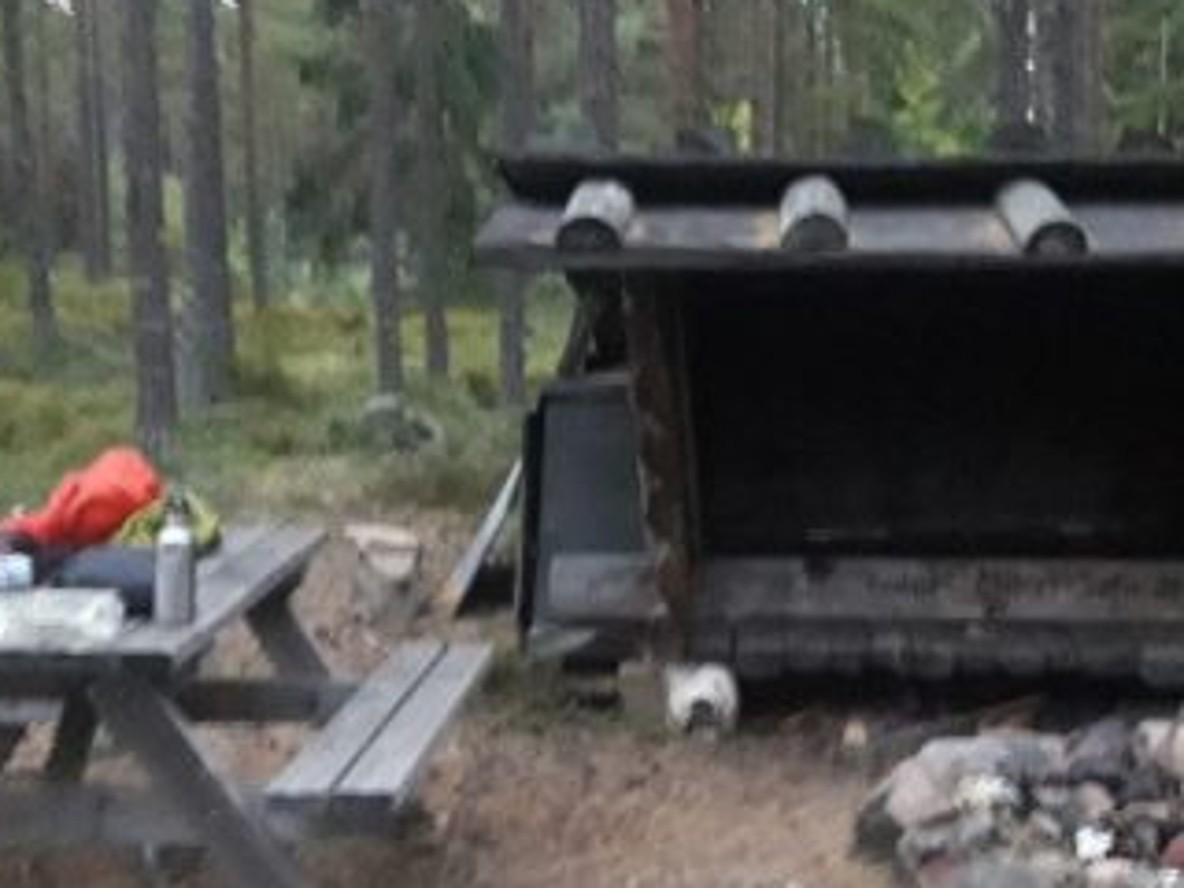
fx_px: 1915
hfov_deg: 34.2
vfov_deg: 26.1
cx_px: 714
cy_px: 485
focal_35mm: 56
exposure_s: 1/17
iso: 800
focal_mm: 3.7
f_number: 1.9
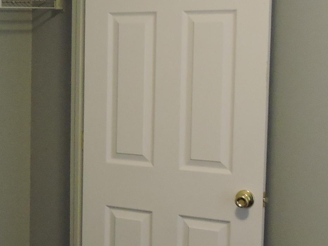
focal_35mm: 77
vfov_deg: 19.1
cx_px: -62
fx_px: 730
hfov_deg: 23.3
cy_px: 102
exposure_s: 1/10
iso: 400
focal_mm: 4.3
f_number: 3.3
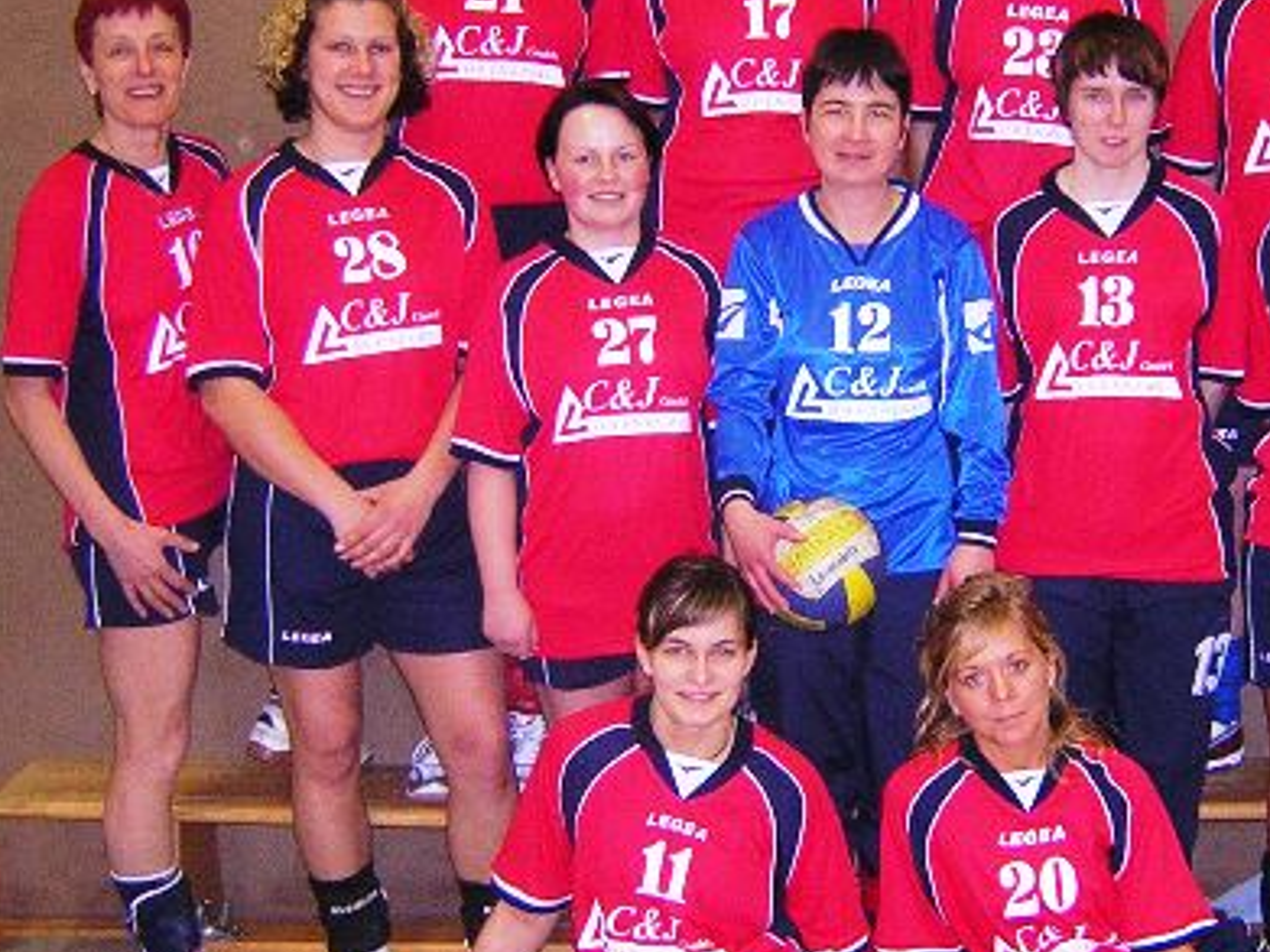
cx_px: 880
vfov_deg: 24.8
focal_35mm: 59
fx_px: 2164
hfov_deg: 32.3
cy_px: 429
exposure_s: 1/60.1
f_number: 2.6
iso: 400
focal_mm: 4.7
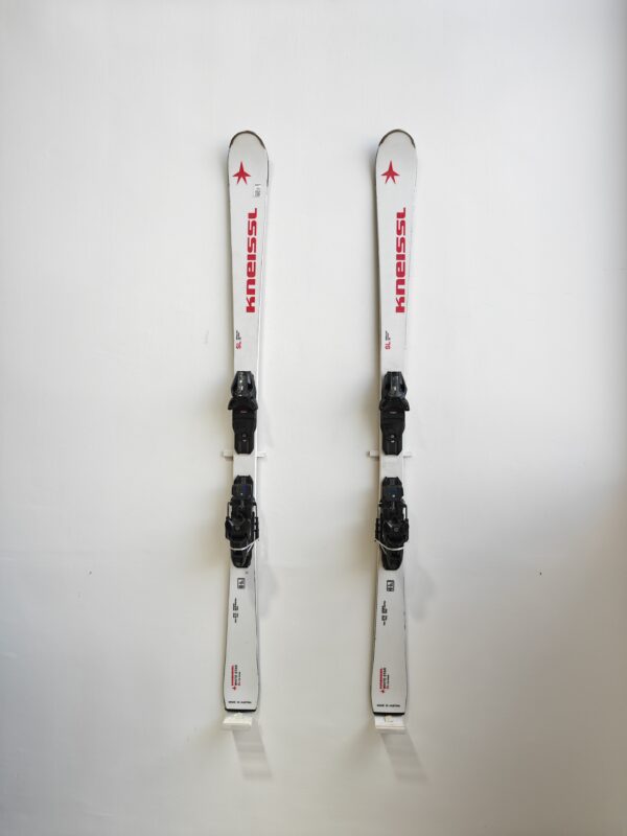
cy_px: 418
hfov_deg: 56.8
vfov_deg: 71.6
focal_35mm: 24
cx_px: 314
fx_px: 580
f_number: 1.68
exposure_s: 1/174
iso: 50
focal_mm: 6.57
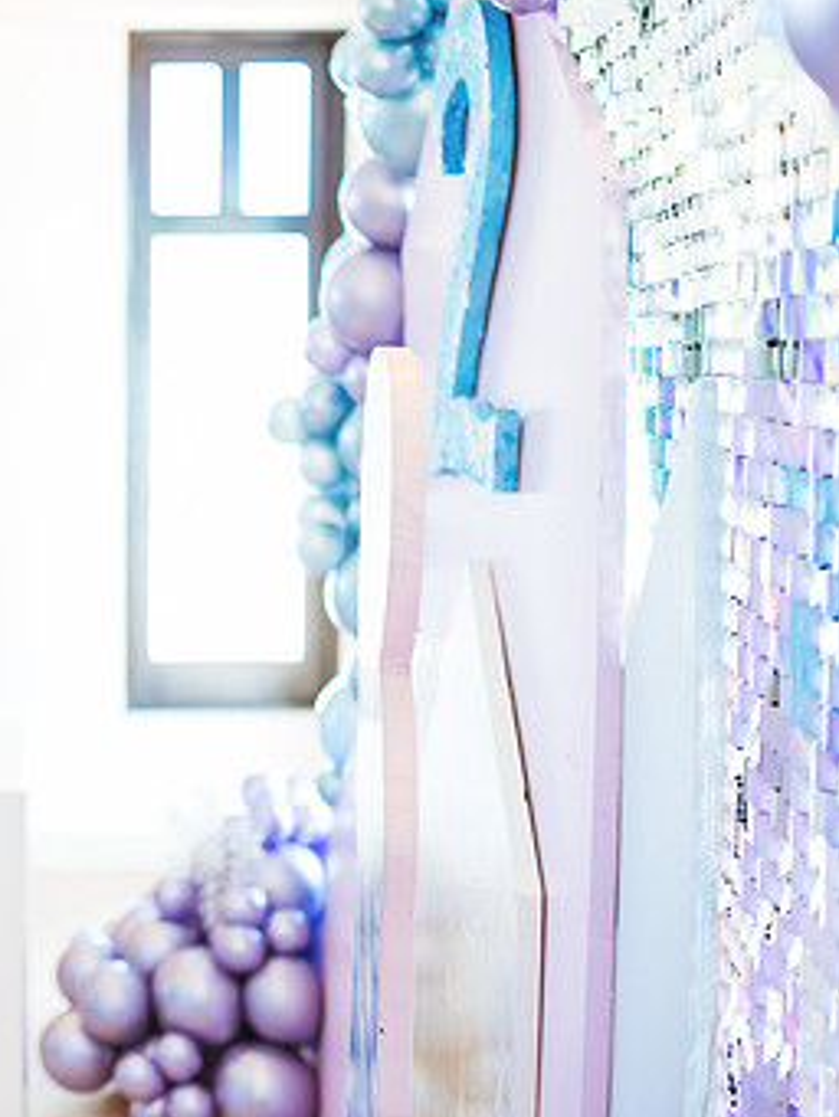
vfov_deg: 32.7
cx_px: -105
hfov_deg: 23.2
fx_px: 1905
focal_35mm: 59
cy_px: 496
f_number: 1.8
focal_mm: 35
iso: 1600
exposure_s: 1/400
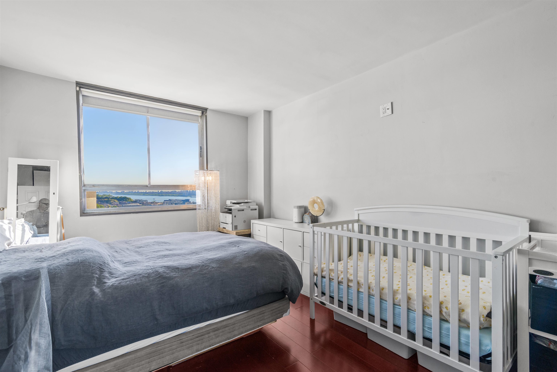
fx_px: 248
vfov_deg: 73.8
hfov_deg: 96.7
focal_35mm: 16
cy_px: 186
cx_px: 278
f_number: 8
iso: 400
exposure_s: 1/40
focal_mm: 16
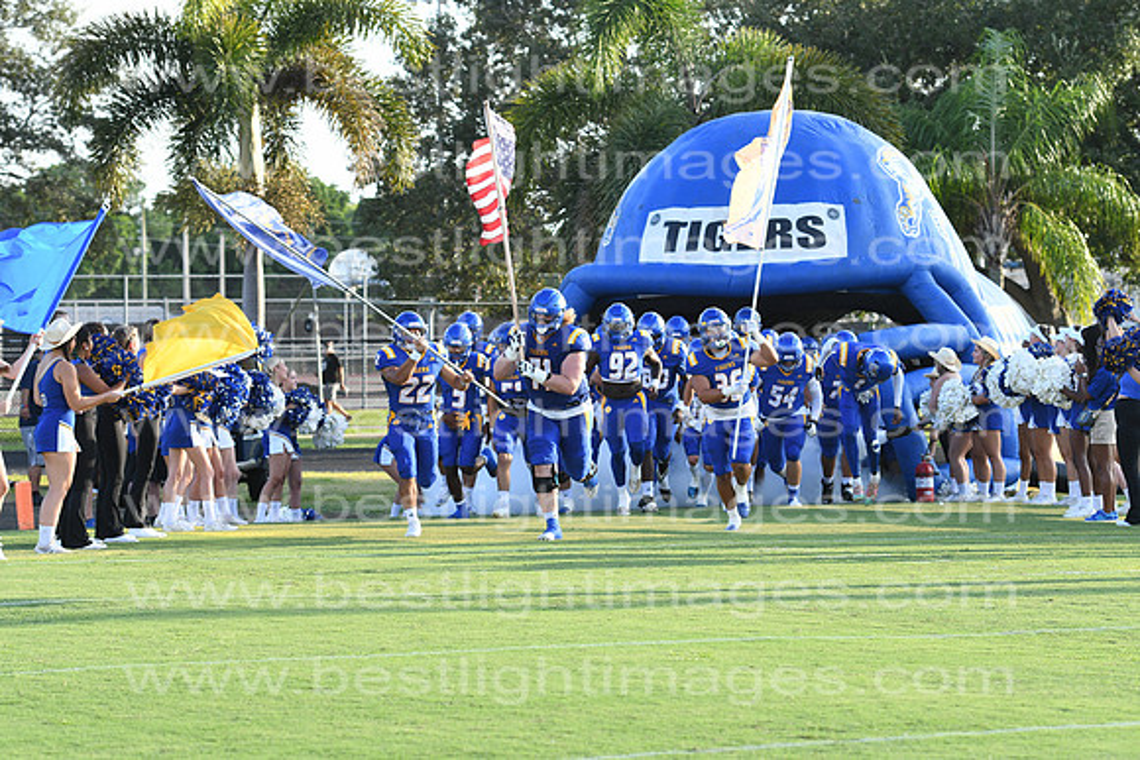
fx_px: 4656
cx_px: 570
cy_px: 380
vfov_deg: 9.3
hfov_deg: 14.0
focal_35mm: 147
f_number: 5.6
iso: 320
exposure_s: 1/500
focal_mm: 98
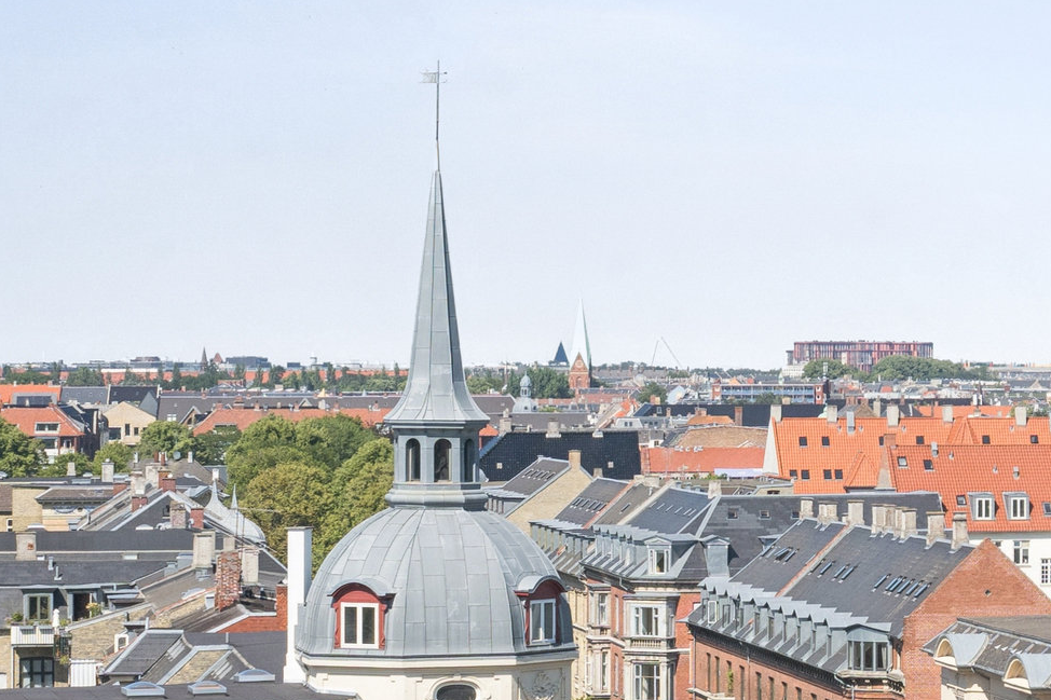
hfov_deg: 12.8
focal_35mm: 154
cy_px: 307
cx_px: 1460
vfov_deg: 8.9
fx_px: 4495
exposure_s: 1/250
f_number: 9
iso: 160
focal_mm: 33.5
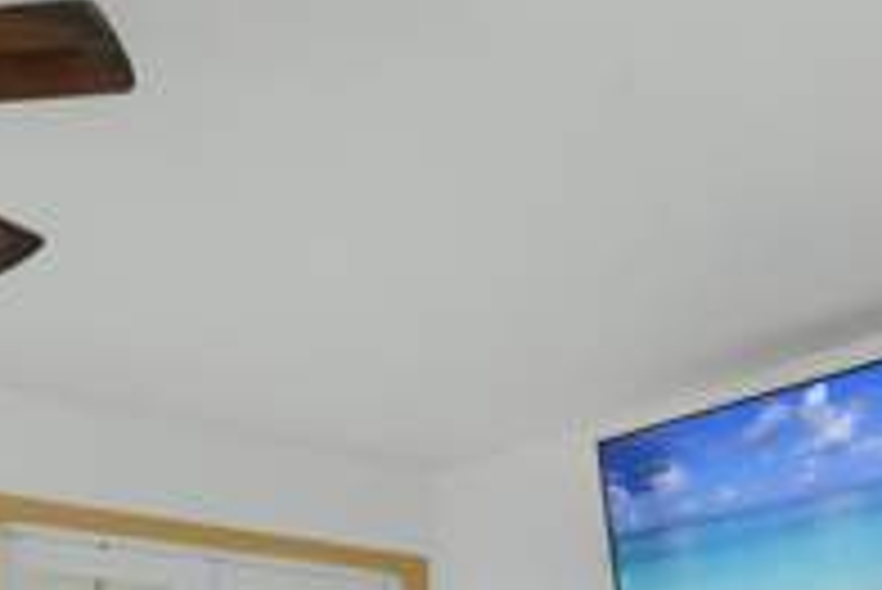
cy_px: 826
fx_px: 1299
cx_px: 418
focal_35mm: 53
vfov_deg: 22.1
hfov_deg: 37.5
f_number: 11
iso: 100
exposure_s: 1.6
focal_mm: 13
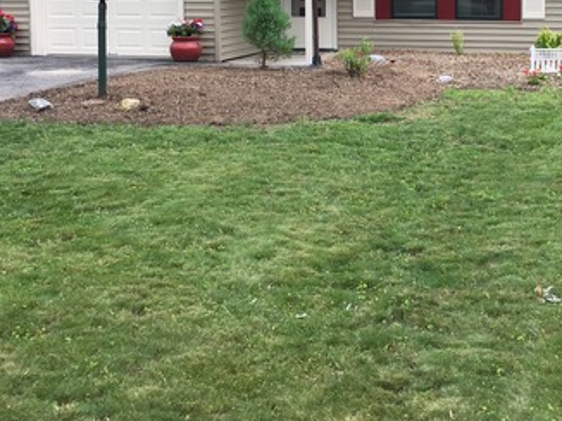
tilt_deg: -4.0
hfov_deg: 33.5
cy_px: 47
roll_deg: -0.2
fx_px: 925
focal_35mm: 57
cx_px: 379
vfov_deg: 24.9
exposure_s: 1/386
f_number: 2.2
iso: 25
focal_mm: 4.15
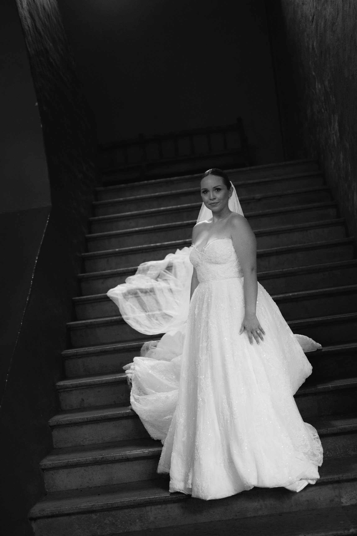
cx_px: 178
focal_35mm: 50
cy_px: 268
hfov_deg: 27.0
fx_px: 744
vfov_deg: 39.6
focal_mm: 50
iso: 2500
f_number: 1.8
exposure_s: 1/100
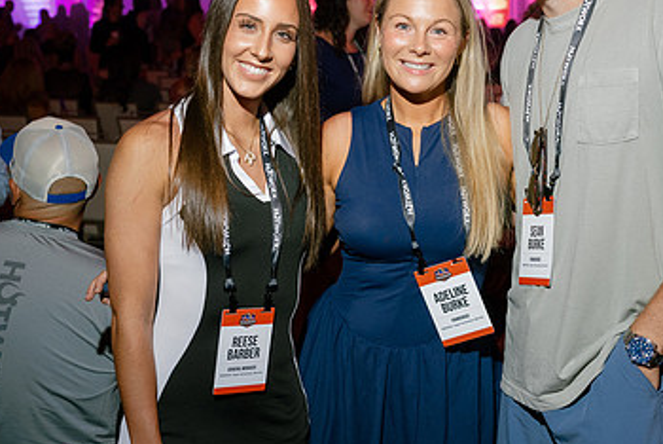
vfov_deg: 23.3
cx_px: 385
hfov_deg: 34.4
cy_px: 155
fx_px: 1069
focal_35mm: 58
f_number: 4
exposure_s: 1/160
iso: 1250
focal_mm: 35
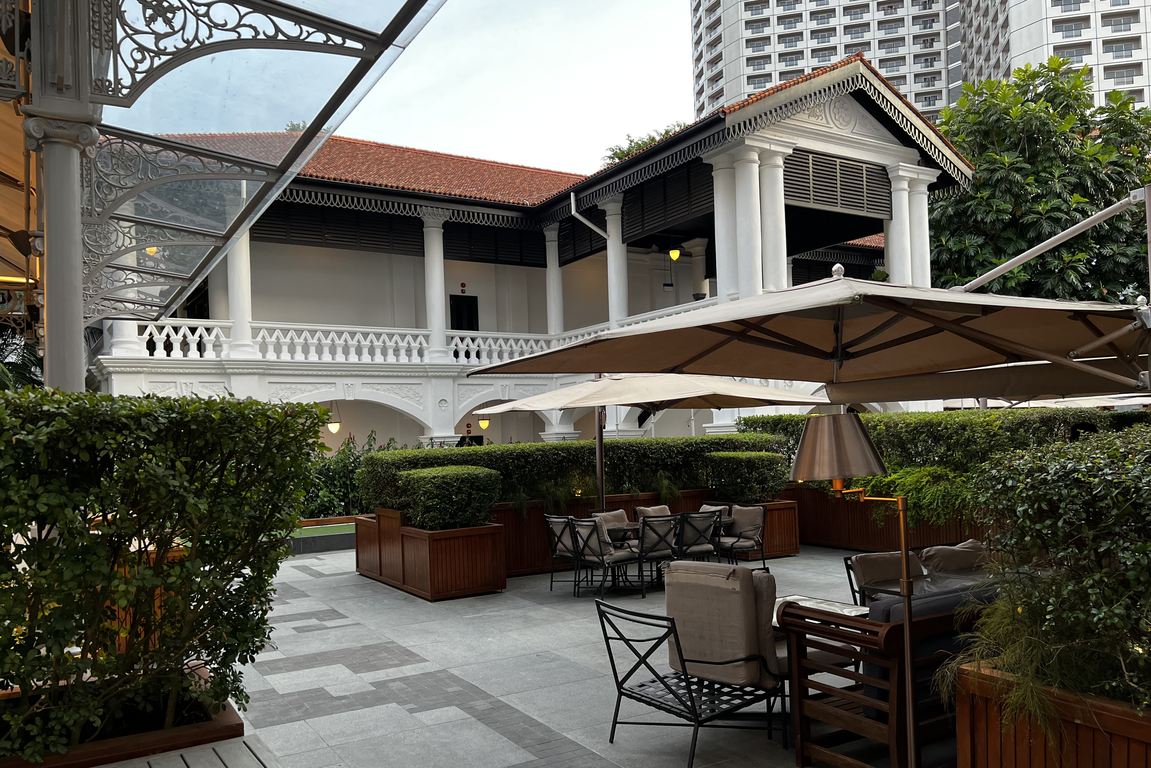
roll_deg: +2.0
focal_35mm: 28
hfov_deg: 65.5
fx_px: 895
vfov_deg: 46.3
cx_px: 579
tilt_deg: +0.9
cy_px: 424
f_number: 1.5
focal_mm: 5.7
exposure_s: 1/100
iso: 100
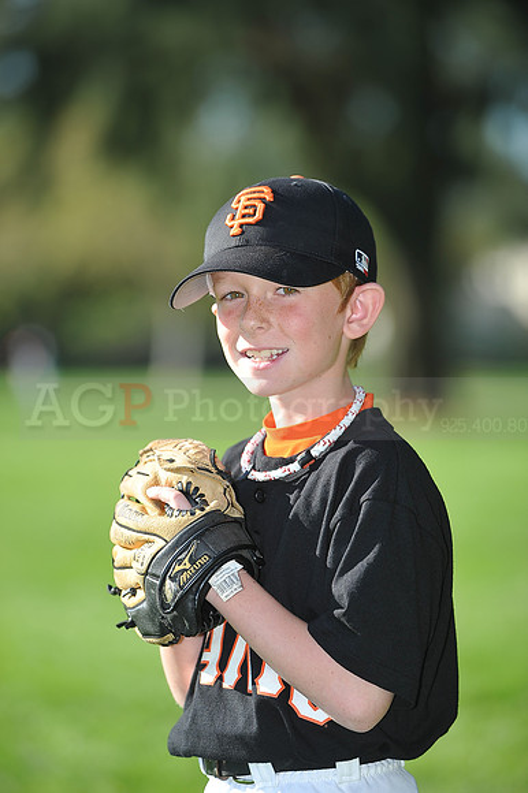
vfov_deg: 10.3
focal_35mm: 200
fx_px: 4405
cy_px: 396
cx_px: 264
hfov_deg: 6.9
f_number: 4.5
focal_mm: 200
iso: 200
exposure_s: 1/640
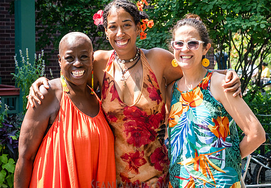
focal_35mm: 80
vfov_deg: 17.5
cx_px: 119
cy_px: 76
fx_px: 609
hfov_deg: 25.1
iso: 640
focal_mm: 49
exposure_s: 1/640
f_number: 4.5
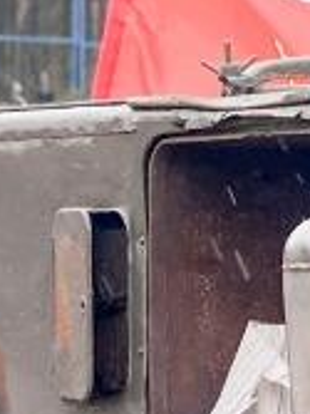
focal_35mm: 319
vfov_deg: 6.2
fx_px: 3814
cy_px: 392
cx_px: 556
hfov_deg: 4.6
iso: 50
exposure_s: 1/120
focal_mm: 6
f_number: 2
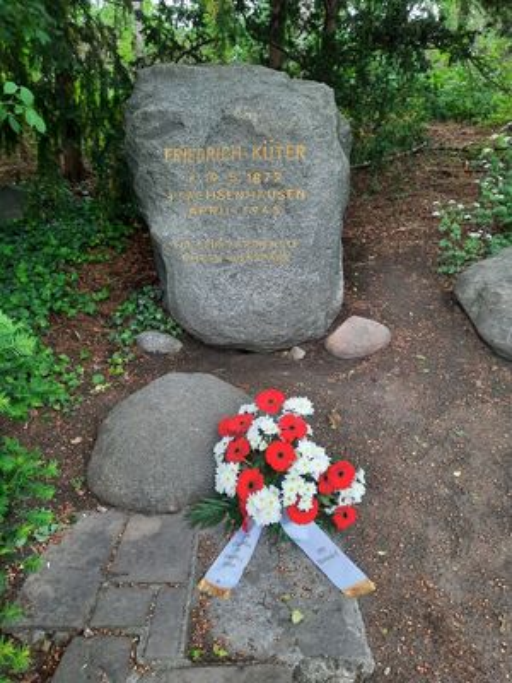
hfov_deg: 54.9
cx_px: 256
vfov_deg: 69.4
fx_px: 493
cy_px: 342
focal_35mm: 25
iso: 80
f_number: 2
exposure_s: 1/50
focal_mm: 4.6
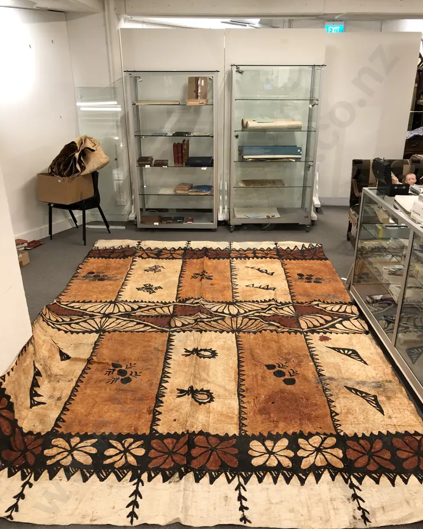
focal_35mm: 30
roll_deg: +0.4
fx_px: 470
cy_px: 283
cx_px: 215
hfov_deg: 48.5
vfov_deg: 58.7
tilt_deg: -24.0
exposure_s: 1/20
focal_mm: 3.99
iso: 40
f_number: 1.8
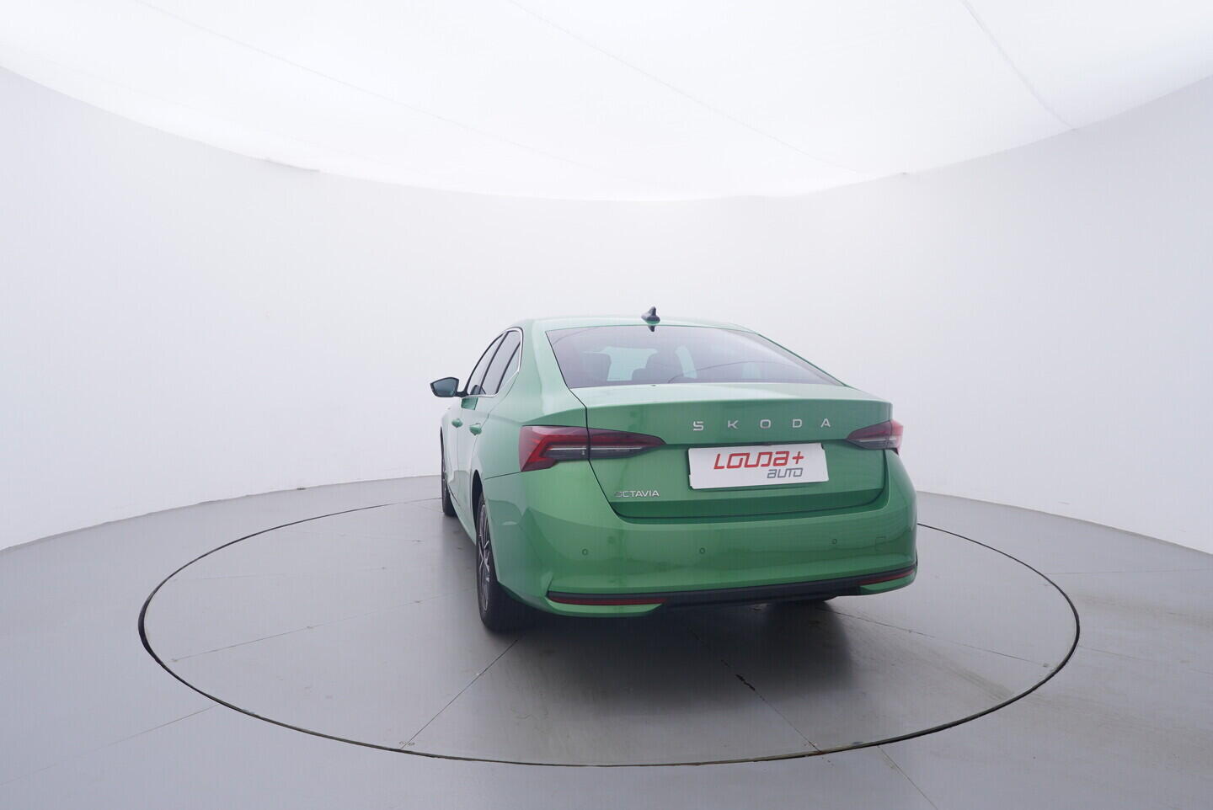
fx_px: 759
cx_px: 606
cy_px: 405
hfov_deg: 77.3
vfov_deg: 56.2
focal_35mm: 22
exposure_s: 1/80
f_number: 5
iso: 200
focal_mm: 15
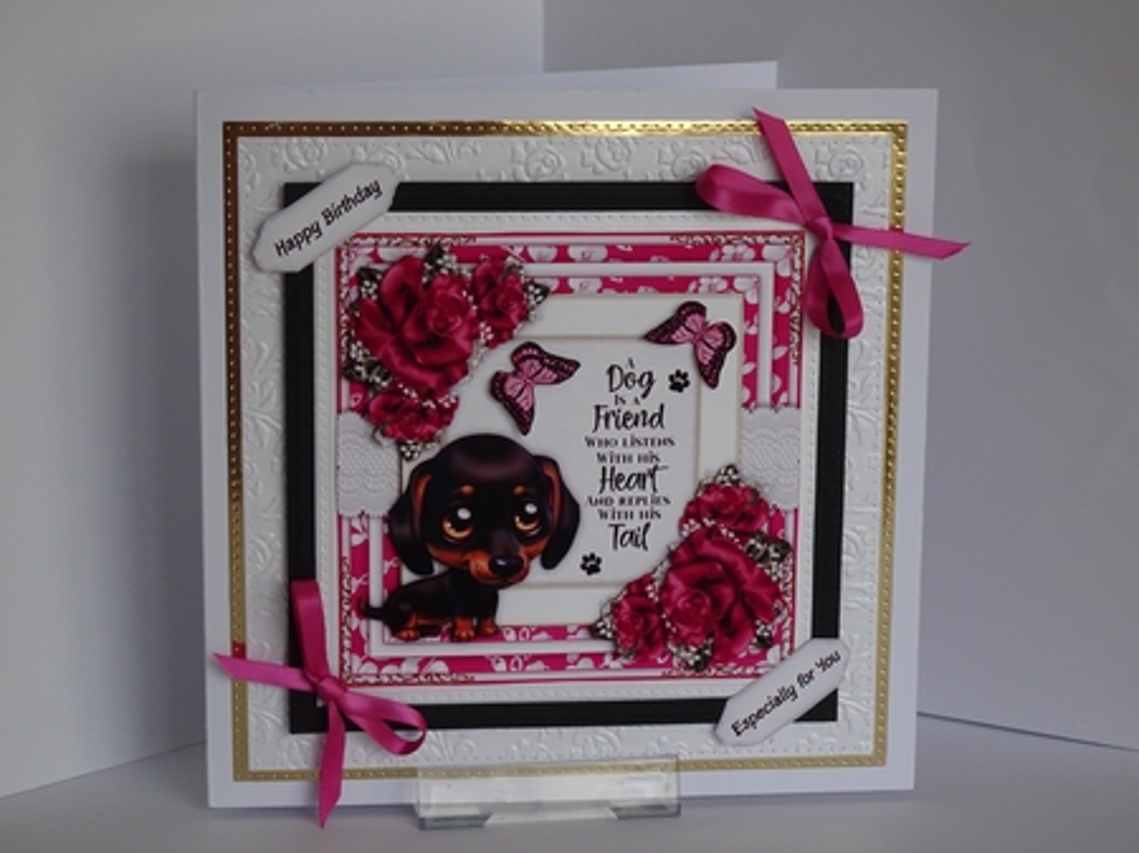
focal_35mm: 80
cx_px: 570
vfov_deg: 18.4
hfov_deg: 24.4
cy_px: 426
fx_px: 2631
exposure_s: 1/250
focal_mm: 13.69
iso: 250
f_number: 5
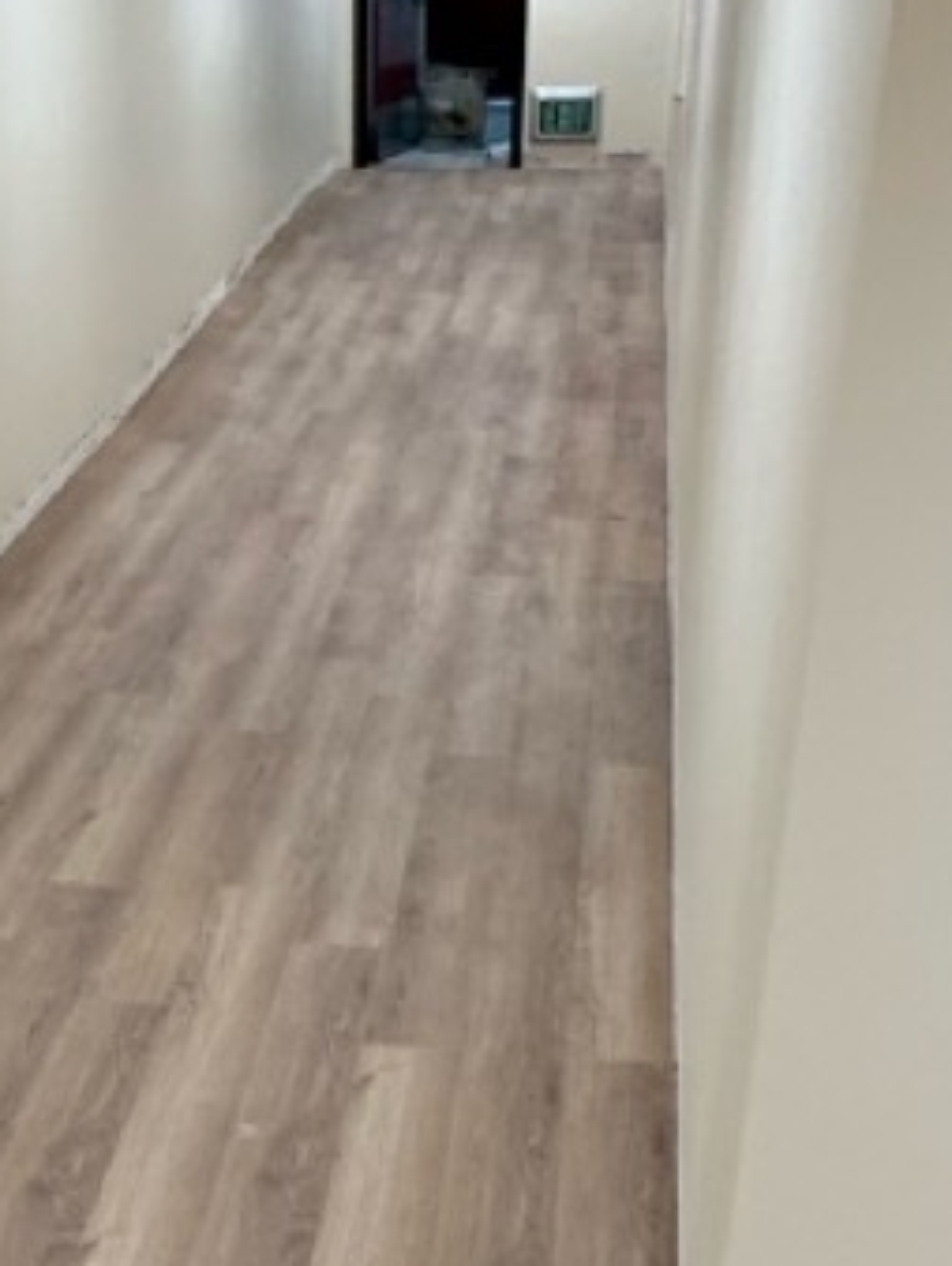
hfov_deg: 27.2
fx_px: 1941
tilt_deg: -30.6
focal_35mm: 53
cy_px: 1000
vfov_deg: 35.1
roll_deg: +1.0
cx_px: 259
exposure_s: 1/60
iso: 200
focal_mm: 2.22
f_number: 2.2
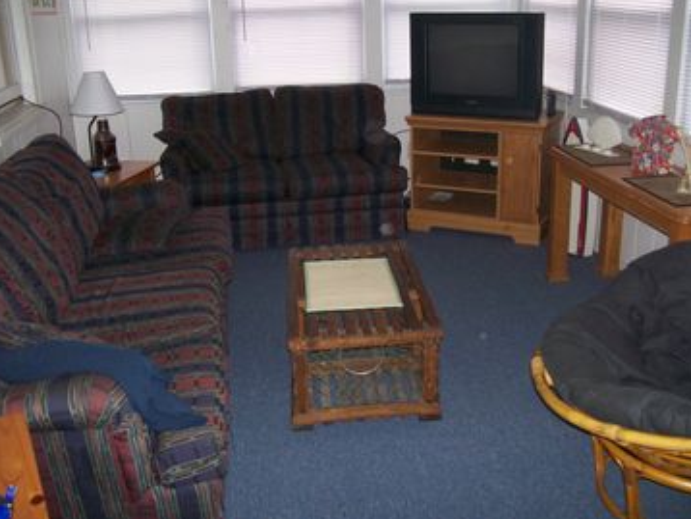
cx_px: 346
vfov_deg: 38.7
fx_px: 739
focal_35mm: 37
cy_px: 259
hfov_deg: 50.1
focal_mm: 6
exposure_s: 1/64
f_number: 2.7
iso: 140
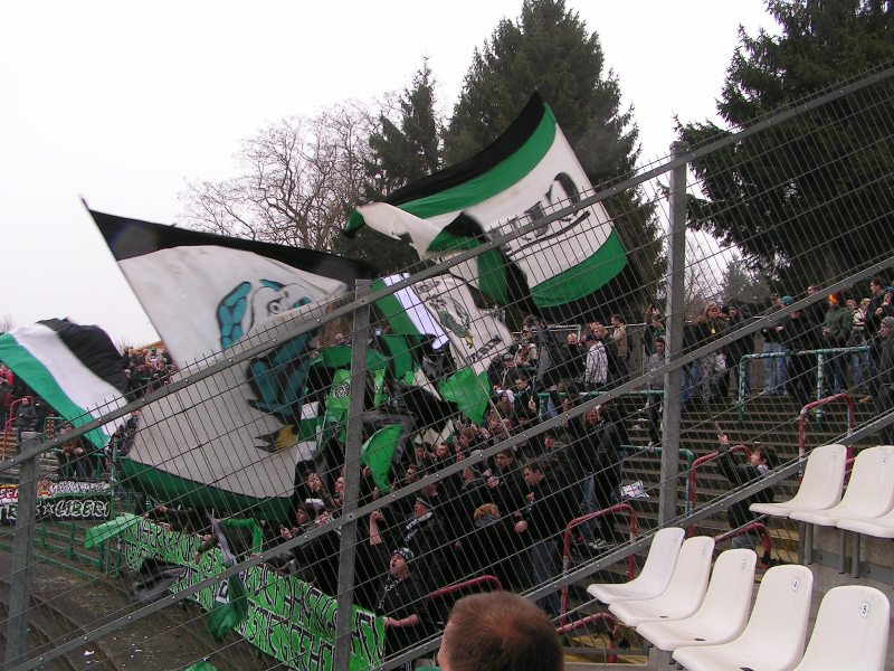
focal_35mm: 38
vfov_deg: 37.7
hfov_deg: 49.0
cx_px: 447
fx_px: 981
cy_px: 336
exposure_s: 1/100
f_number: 5.6
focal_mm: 5.8
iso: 50
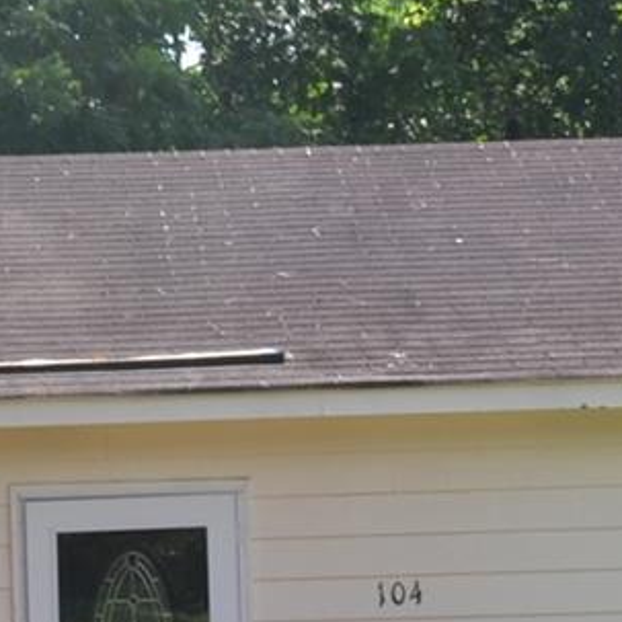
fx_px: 4208
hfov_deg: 8.4
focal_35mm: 207
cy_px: 494
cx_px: 27
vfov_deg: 8.4
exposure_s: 1/125
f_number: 5.6
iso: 100
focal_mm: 24
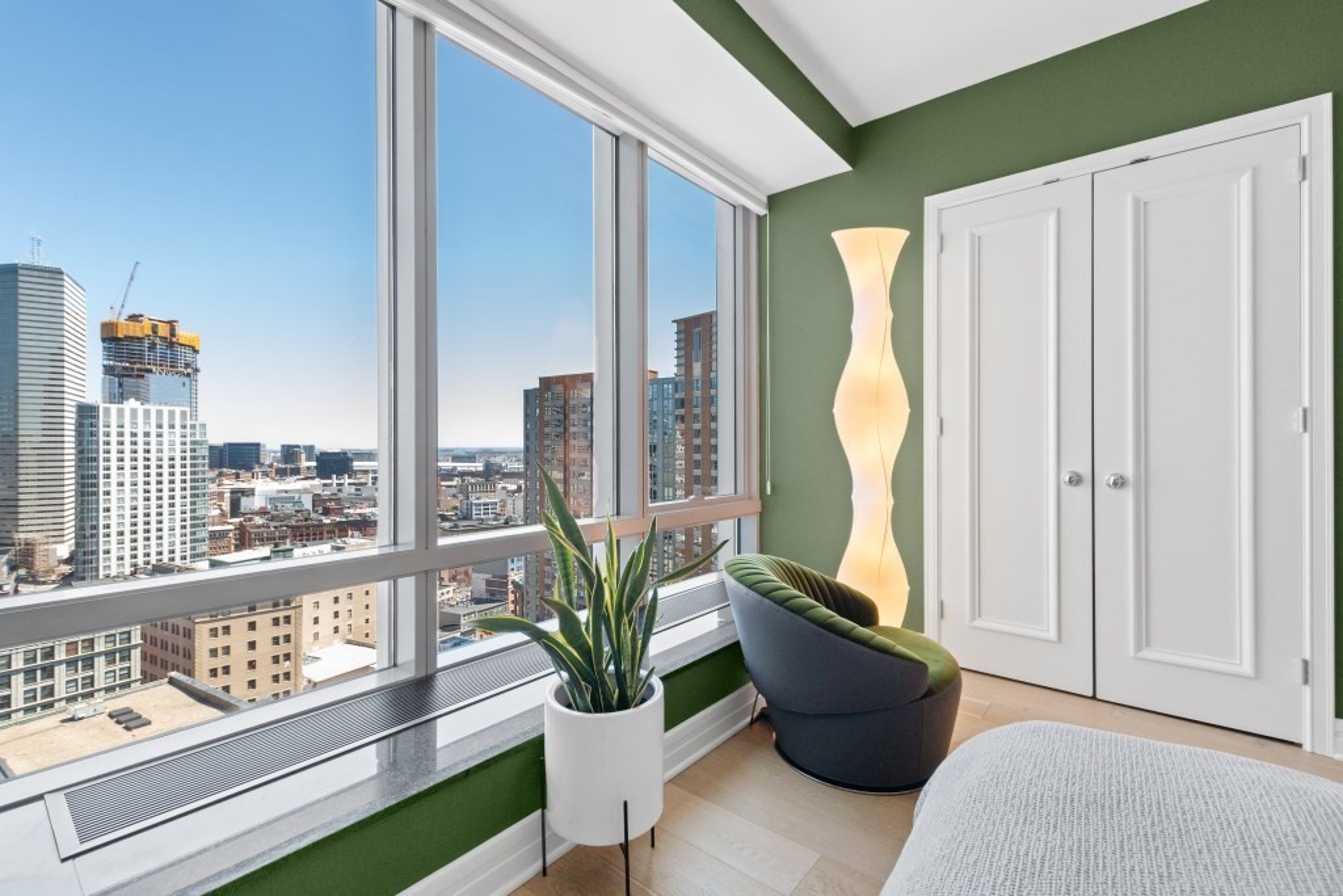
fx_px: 560
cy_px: 448
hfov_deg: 100.4
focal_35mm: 15
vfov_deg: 77.3
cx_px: 672
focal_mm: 10
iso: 250
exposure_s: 1/80
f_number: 7.1
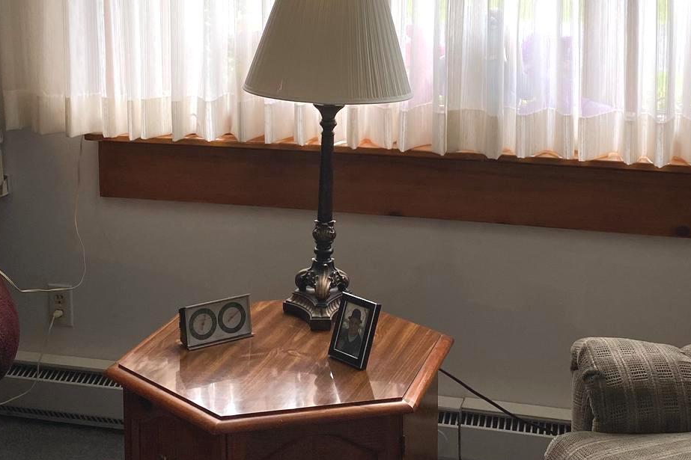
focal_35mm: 60
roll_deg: +0.3
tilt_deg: -8.0
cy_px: 72
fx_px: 1151
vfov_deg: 22.2
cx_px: 378
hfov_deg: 33.4
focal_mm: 4.25
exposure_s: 1/120
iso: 50
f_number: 1.8
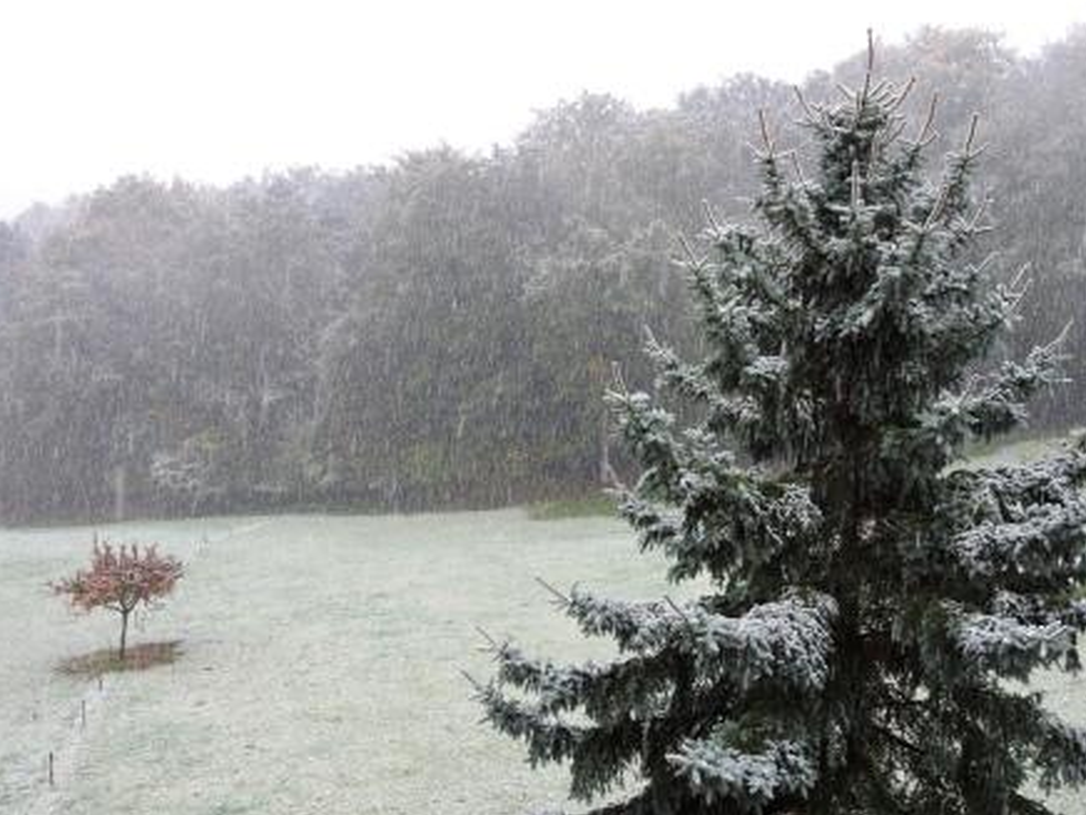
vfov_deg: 39.7
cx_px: 548
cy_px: 401
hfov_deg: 51.4
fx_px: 1129
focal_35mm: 36
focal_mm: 6.3
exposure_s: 1/30
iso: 100
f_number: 3.8
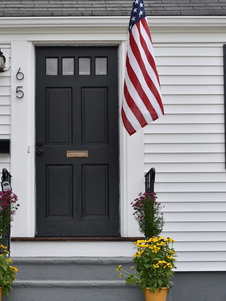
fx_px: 703
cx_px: 72
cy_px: 219
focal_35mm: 81
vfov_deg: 24.0
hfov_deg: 18.2
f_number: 6.3
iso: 100
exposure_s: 1/200
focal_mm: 35
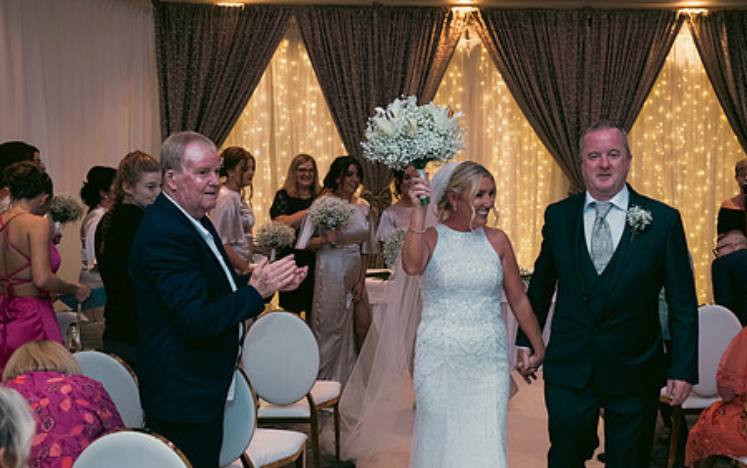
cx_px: 468
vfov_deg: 30.6
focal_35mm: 42
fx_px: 856
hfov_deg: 46.7
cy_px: 265
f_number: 3.5
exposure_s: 1/160
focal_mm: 32
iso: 800
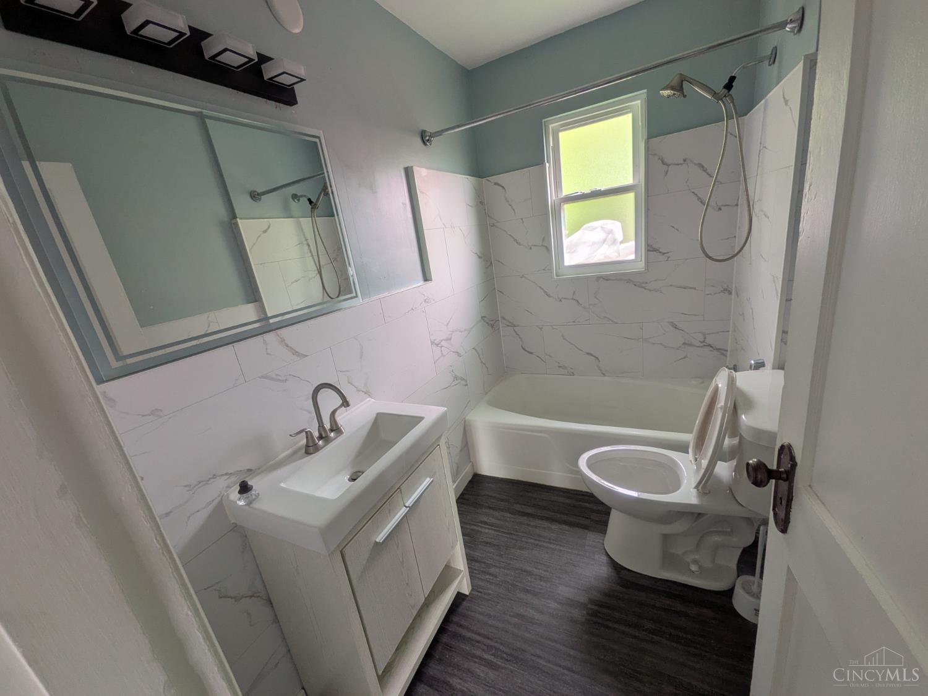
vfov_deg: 85.7
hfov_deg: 102.1
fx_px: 375
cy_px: 348
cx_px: 464
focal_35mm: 14
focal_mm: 1.85
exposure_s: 1/37.8
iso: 54
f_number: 2.2
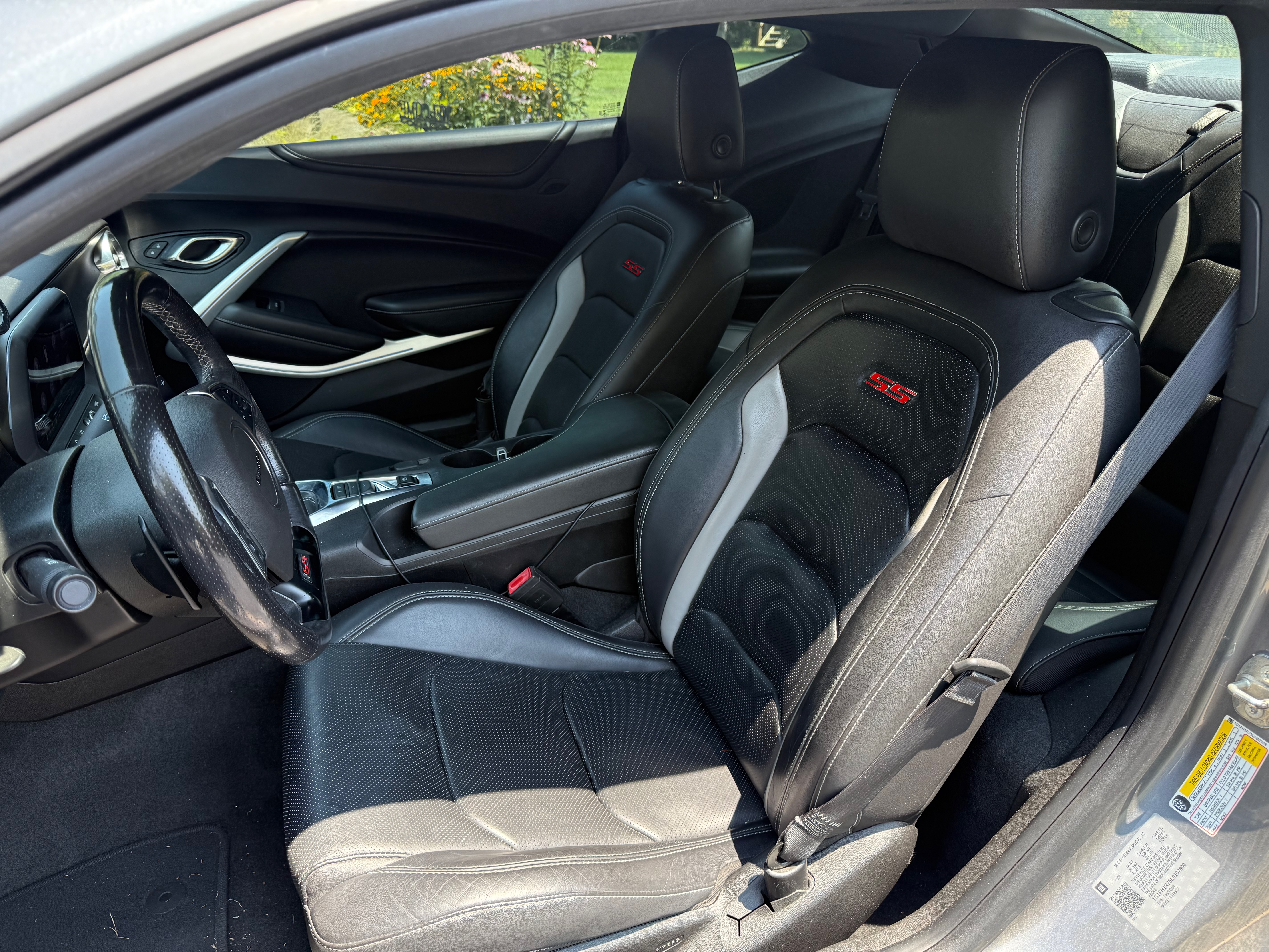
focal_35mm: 24
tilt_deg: -27.3
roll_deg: +2.8
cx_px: 634
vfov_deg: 56.8
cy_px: 476
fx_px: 880
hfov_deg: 71.6
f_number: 1.78
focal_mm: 6.76
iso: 80
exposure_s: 1/467
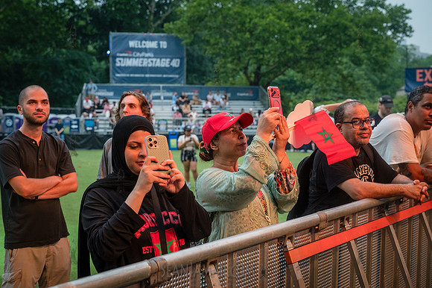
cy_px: 144
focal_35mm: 47
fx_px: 564
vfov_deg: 28.6
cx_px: 216
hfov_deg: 41.9
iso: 1600
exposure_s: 1/640
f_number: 4.5
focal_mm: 47
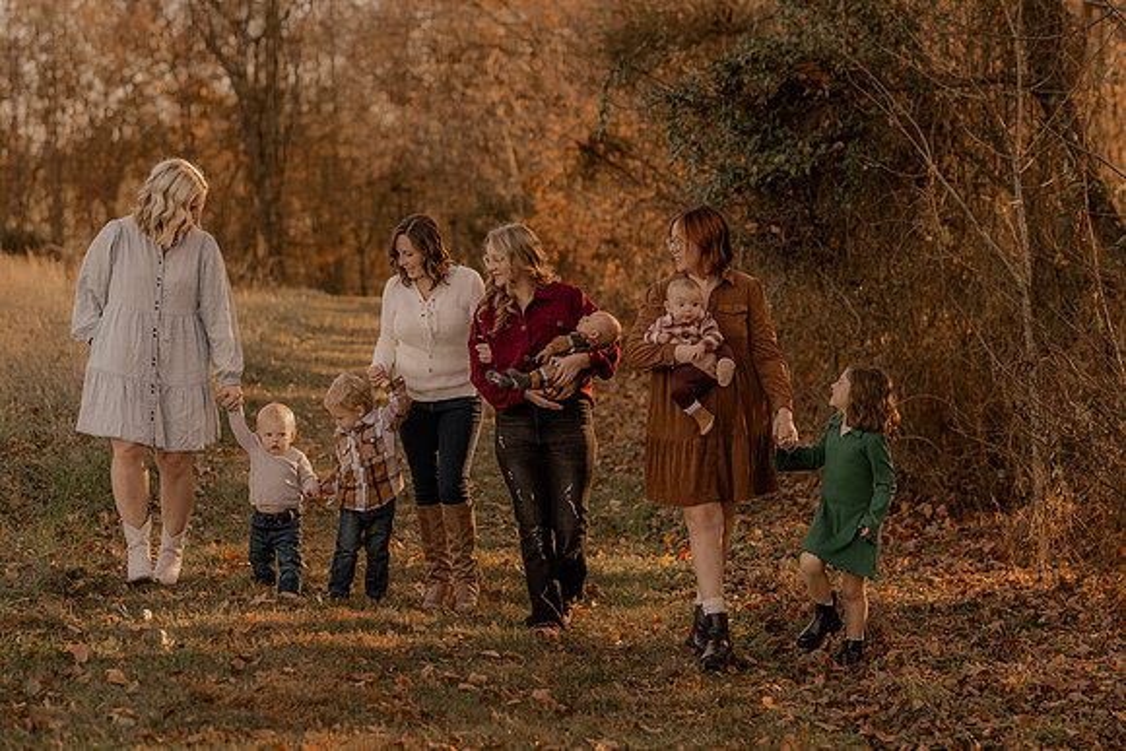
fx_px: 2659
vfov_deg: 16.1
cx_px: 563
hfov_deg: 23.9
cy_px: 376
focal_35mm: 85
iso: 200
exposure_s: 1/320
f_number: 2.8
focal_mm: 85
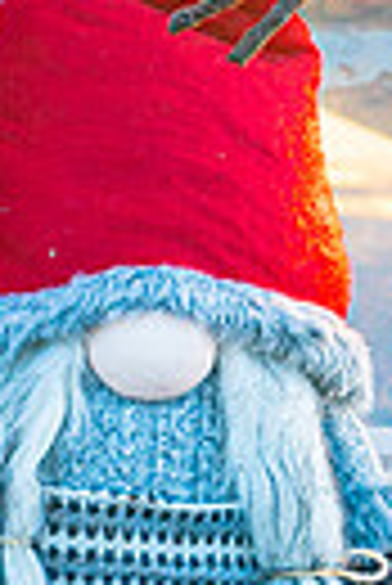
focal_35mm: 143
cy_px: 376
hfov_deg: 8.3
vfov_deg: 14.3
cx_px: -721
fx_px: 2329
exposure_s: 1/160
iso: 125
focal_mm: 32
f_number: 2.8
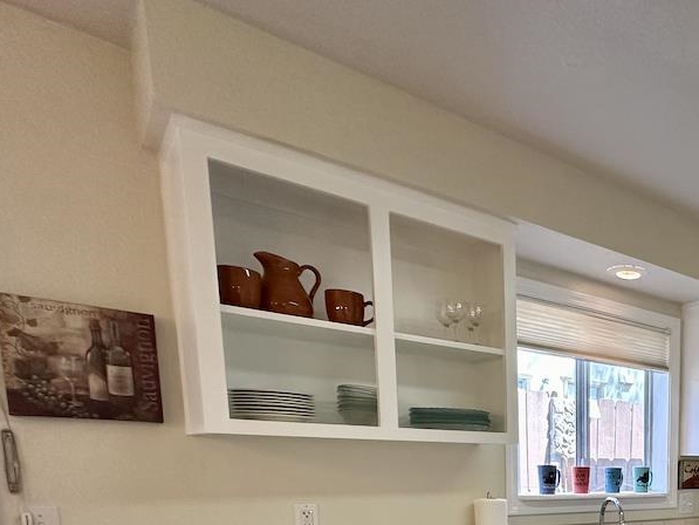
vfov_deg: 40.1
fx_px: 606
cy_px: 544
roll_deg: -1.4
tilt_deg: -6.6
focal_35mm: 30
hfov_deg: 49.6
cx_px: 690
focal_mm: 2.22
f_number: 2.2
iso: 250
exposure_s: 1/120
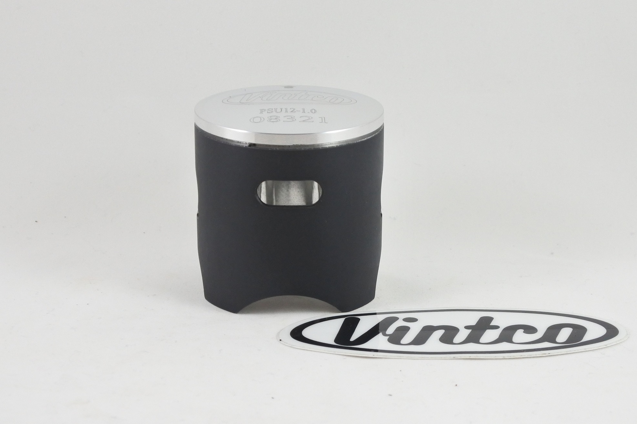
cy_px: 212
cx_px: 318
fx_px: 902
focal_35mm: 51
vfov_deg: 26.5
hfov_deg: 38.9
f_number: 4.5
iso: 560
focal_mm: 18.9
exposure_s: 1/125
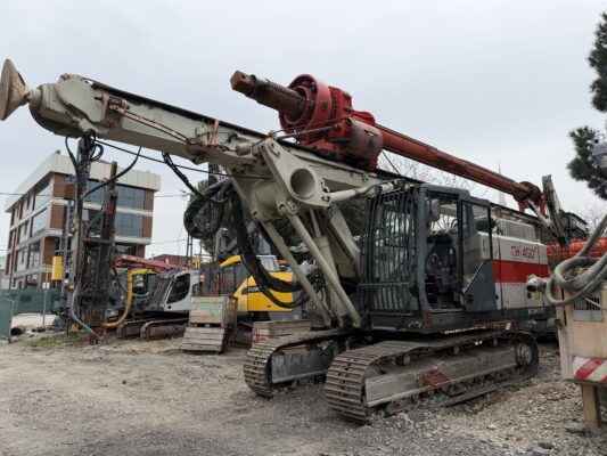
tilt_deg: +9.5
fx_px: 421
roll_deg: +0.2
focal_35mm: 24
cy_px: 228
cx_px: 304
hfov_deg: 71.6
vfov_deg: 56.8
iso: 80
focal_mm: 6.76
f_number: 1.78
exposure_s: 1/5714
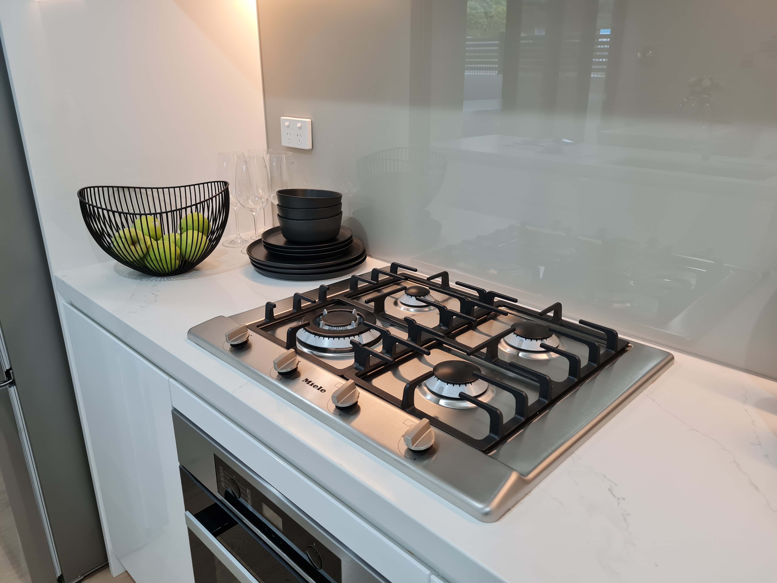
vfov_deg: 53.1
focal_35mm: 26
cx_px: 388
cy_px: 292
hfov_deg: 67.3
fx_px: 584
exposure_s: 1/100
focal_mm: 5.4
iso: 160
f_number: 1.8
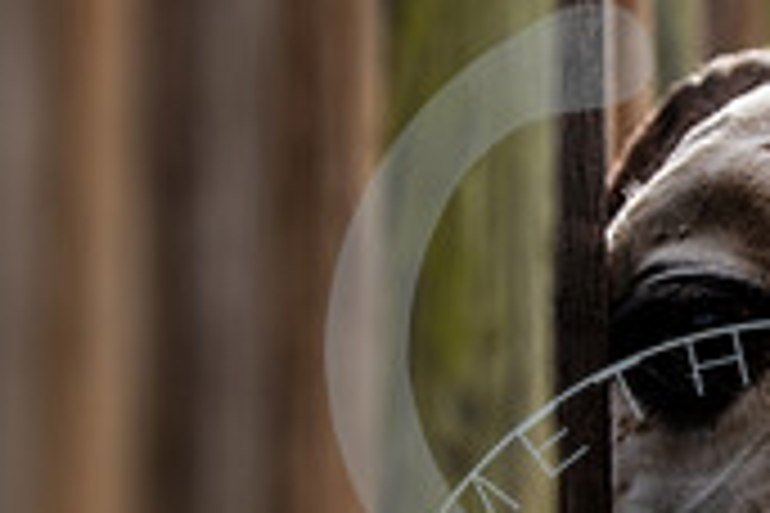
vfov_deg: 5.1
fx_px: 5753
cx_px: 1141
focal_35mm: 269
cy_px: 393
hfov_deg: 7.5
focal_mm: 70
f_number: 2.8
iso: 100
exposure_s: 1/500
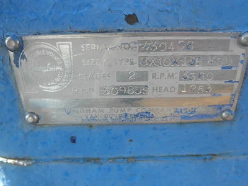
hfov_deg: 63.4
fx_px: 201
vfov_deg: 49.7
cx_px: 124
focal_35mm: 28
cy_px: 93
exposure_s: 1/100
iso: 64
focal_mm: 5
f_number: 3
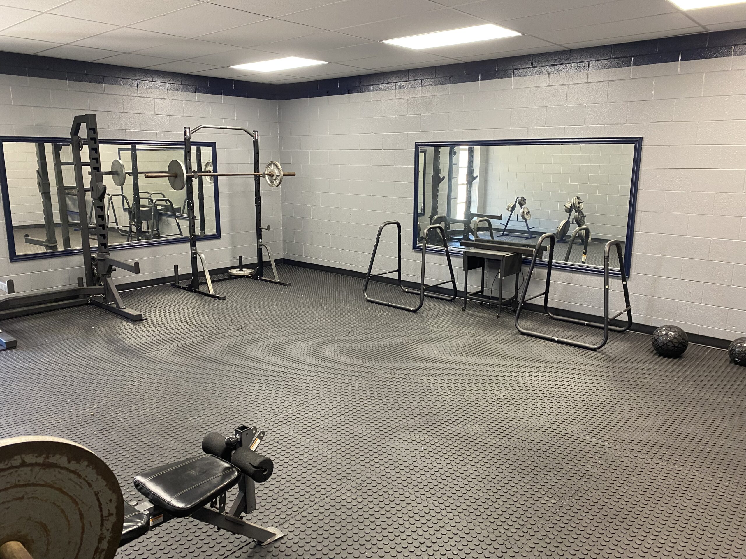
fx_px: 560
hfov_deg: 67.3
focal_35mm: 26
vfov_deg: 53.1
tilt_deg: -11.2
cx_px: 373
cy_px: 280
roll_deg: -1.2
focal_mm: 4.25
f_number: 1.8
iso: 200
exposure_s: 1/60
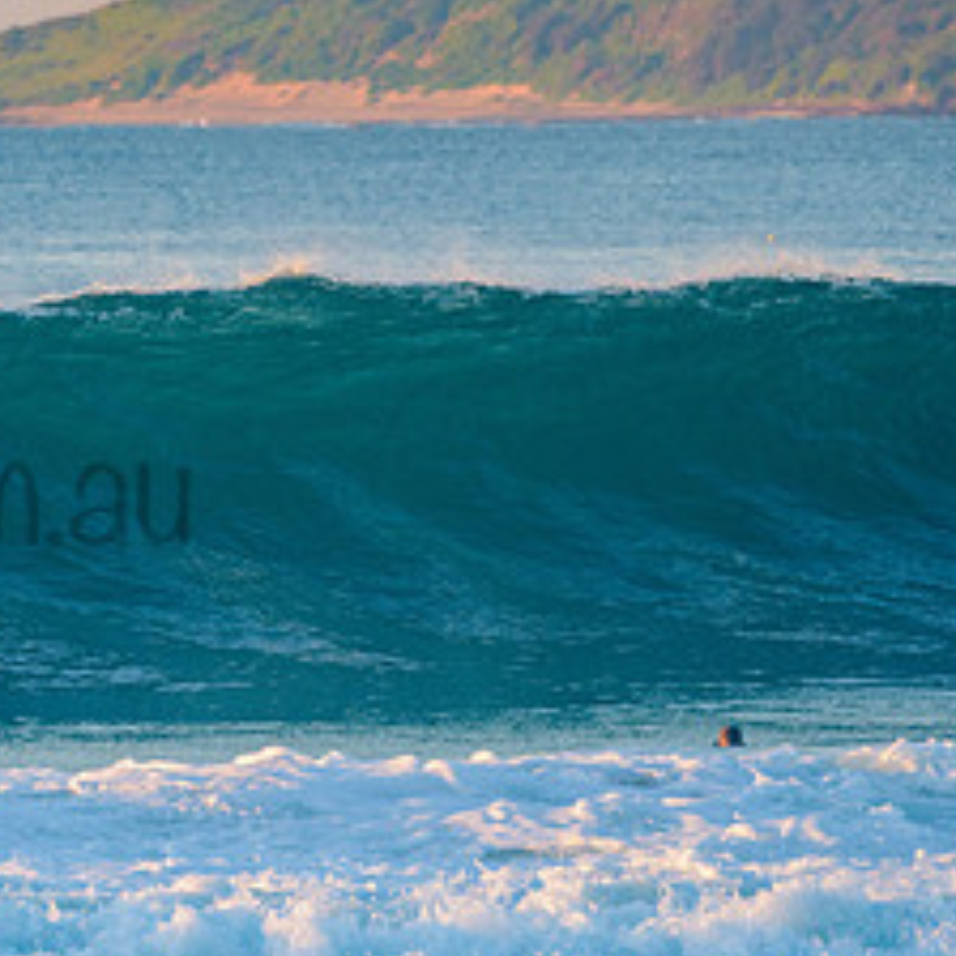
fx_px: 19247
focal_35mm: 616
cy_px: 446
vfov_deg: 2.8
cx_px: -260
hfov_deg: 2.8
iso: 280
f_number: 5.6
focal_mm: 280
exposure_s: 1/400
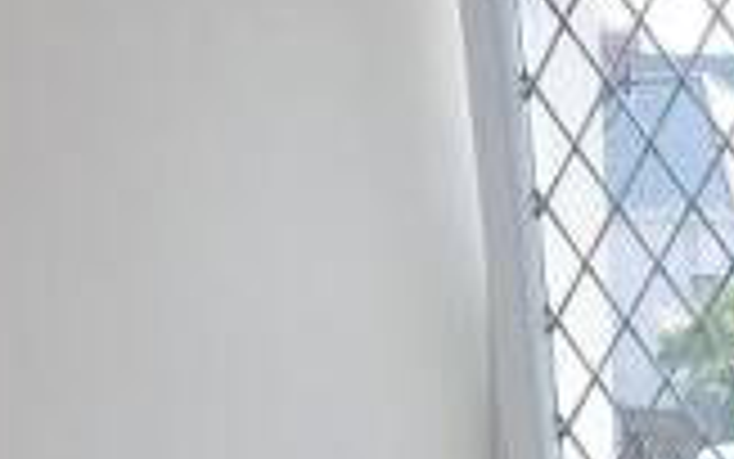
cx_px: 673
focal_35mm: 91
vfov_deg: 14.2
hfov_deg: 22.2
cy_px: 452
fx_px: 1821
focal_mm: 4.3
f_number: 3.1
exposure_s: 1/320
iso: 100
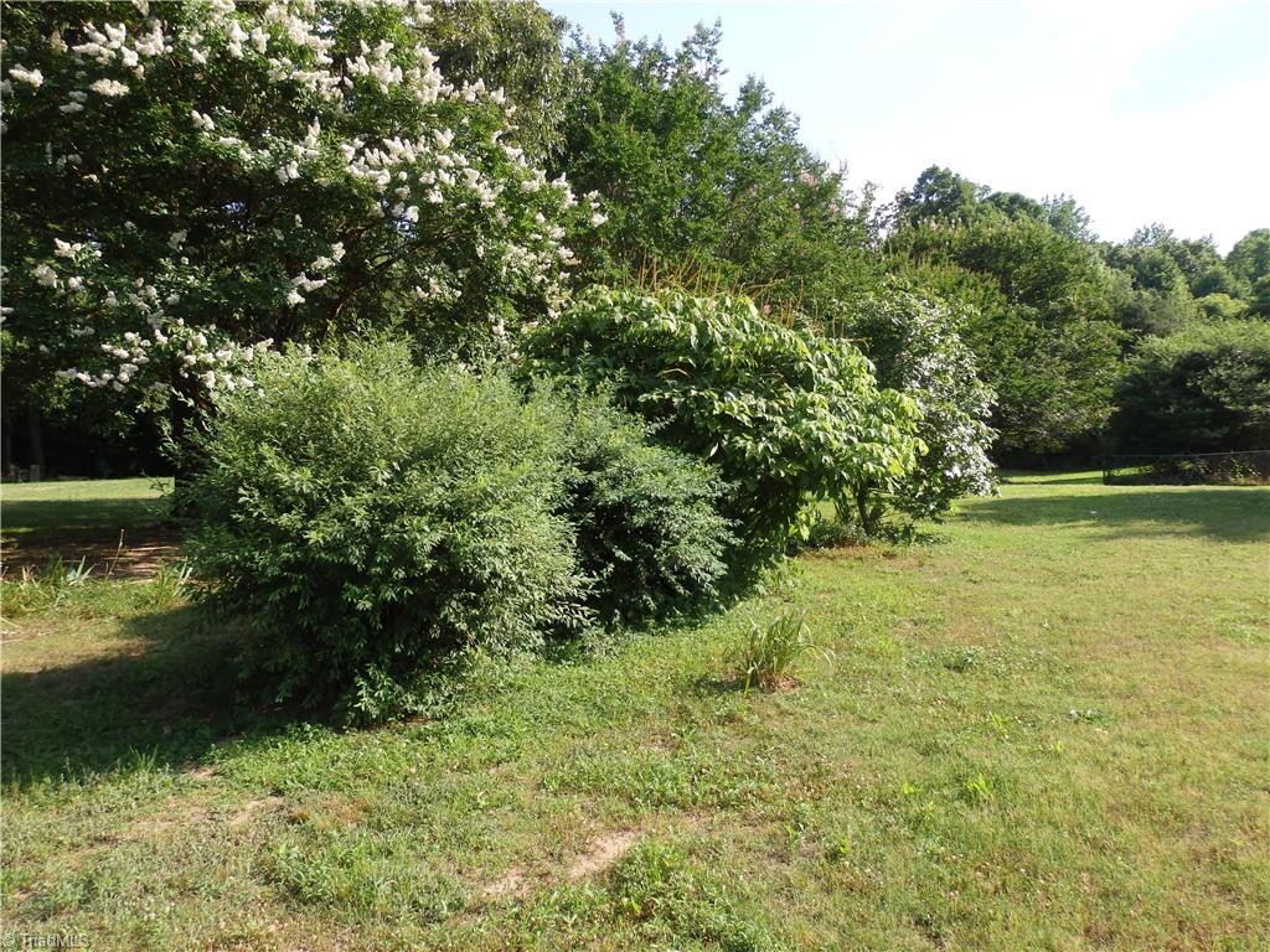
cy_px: 476
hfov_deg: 69.4
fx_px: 917
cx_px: 635
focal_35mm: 25
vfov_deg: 54.9
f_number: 3
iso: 100
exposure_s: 1/500
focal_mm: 4.5
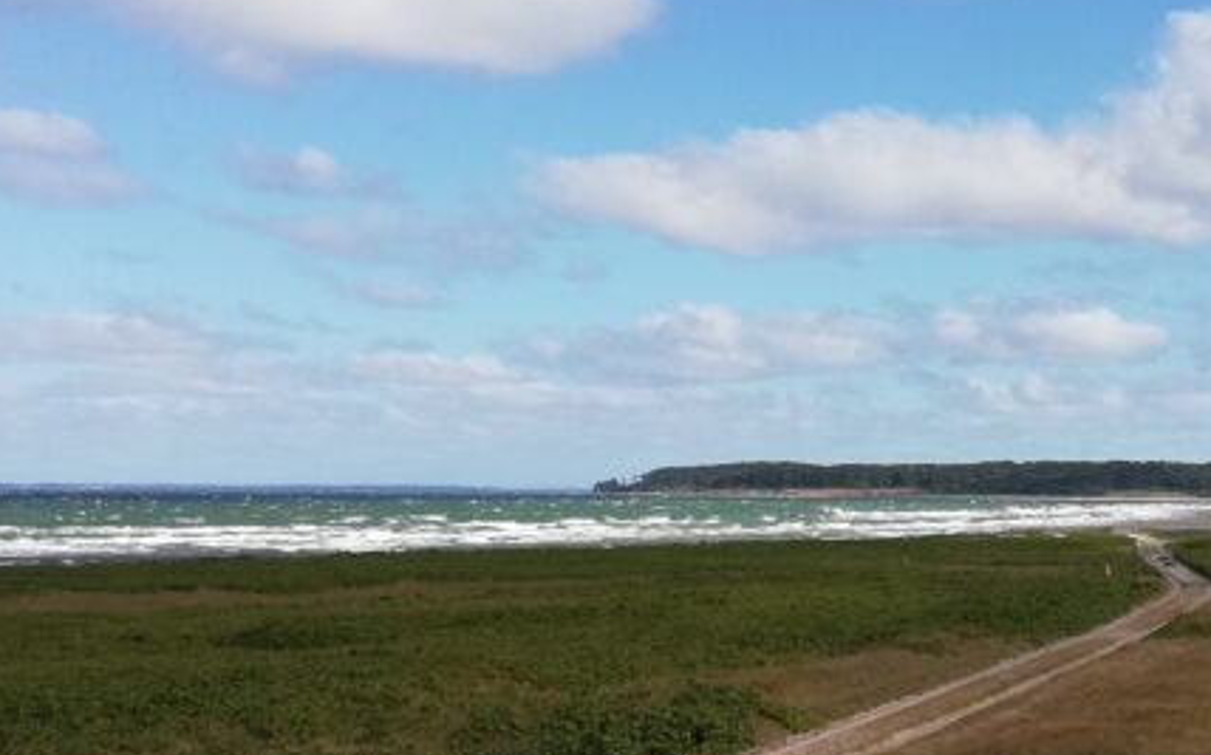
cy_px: 300
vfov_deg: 19.7
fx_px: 2177
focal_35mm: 66
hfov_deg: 30.1
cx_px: 1013
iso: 50
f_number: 2.2
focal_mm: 3.81
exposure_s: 1/1098
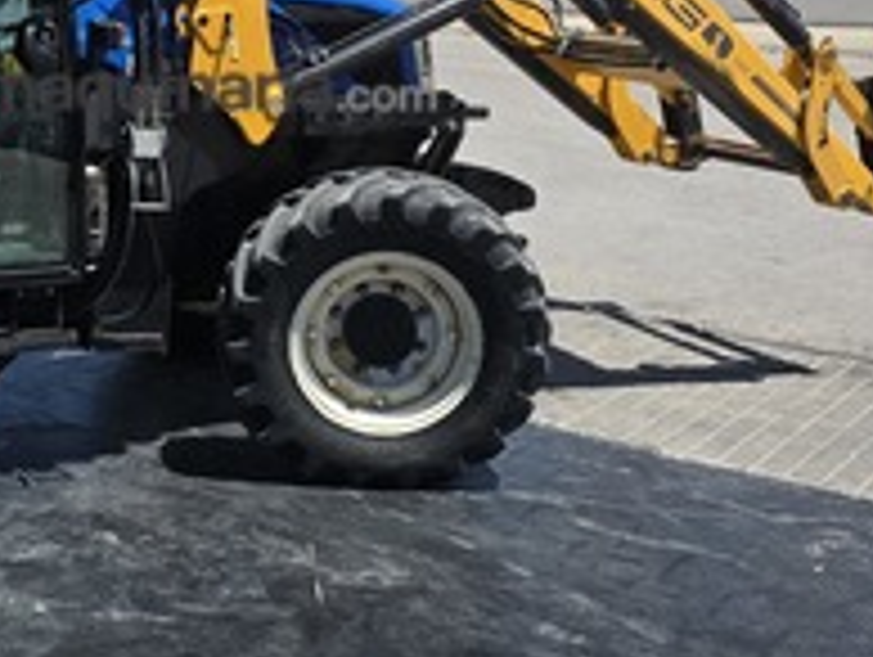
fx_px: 1641
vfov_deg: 22.2
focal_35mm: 65
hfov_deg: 28.7
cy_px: 86
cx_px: 101
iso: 80
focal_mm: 6.3
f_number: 1.7
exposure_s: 1/6574
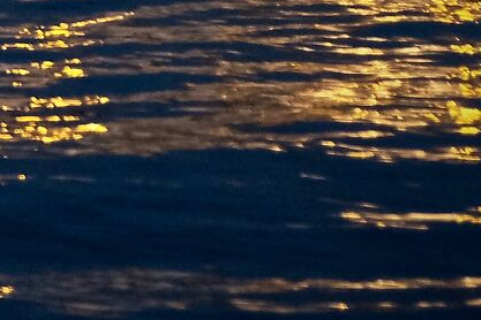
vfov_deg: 3.7
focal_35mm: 368
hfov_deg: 5.4
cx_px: -758
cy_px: -485
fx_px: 4917
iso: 2500
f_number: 4
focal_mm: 42.5
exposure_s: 1/60
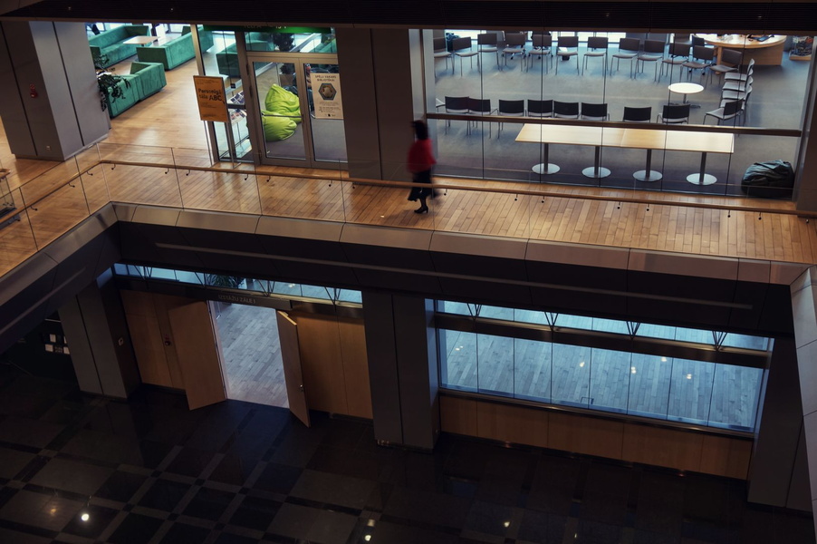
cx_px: 408
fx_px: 850
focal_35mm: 38
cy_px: 272
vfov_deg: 35.4
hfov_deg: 51.3
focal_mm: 25
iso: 100
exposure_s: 1/15
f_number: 4
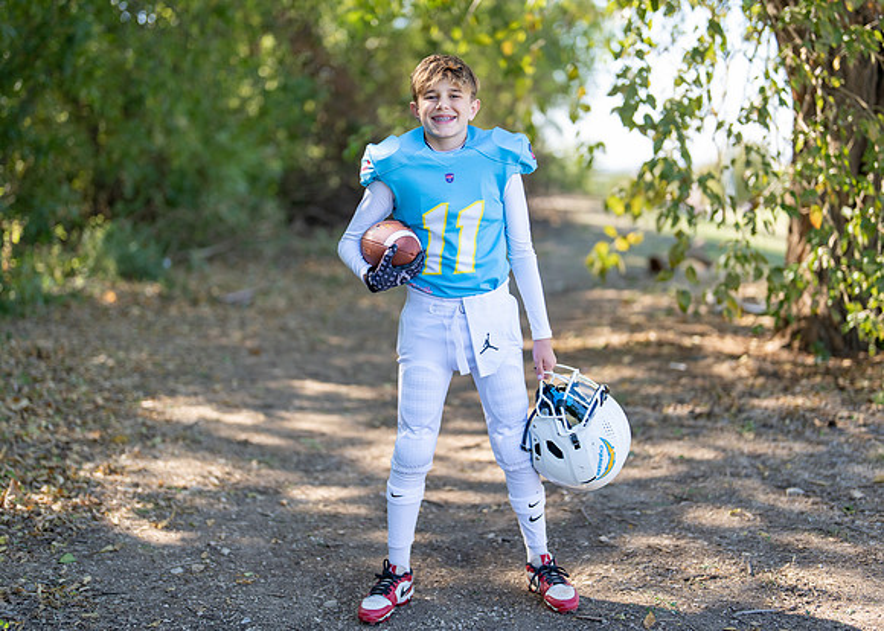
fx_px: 1435
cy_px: 311
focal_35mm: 57
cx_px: 466
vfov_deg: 24.8
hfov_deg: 34.2
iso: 100
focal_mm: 50
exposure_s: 1/1250
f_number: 1.2
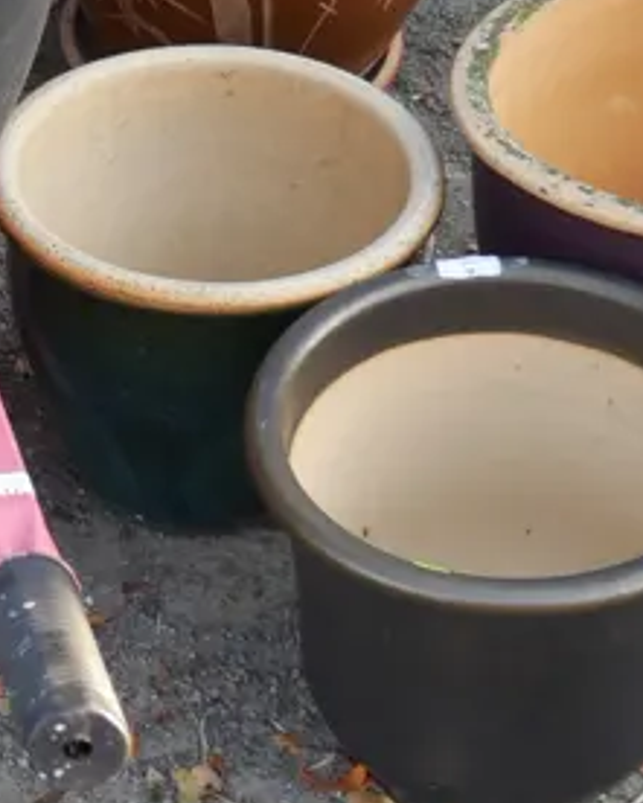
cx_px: -314
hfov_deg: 12.6
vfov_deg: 16.6
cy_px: 314
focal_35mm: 116
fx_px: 2758
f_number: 3.6
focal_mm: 16
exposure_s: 1/100
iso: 200
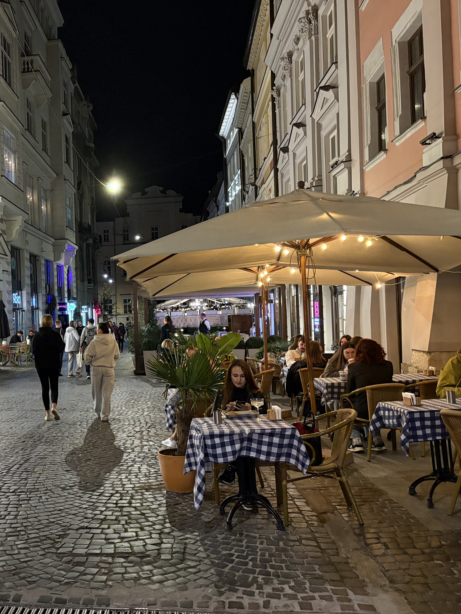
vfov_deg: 52.6
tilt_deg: +1.6
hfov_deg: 38.2
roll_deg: +2.1
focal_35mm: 35
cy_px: 305
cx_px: 55
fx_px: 621
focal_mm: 5.96
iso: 500
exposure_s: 1/50
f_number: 1.6
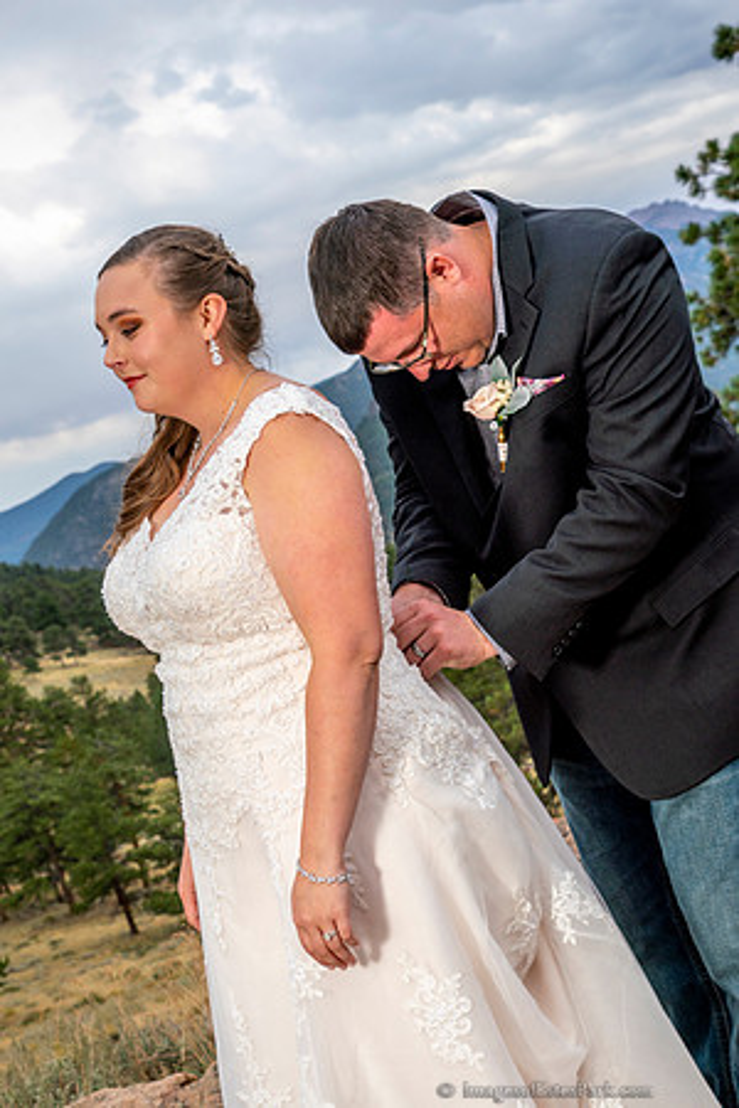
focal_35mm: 35
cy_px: 554
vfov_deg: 54.4
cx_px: 370
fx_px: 1078
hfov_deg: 37.9
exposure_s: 1/80
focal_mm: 35
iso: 100
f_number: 6.3
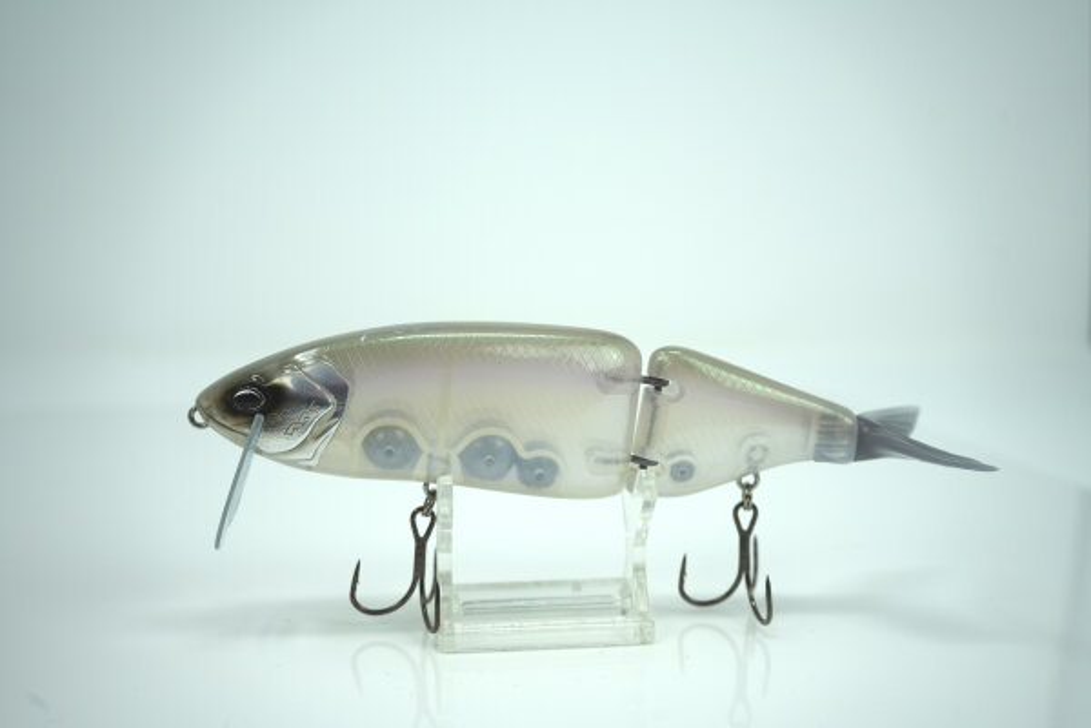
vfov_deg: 37.9
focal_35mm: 35
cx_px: 546
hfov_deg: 54.4
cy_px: 364
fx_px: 1061
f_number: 5.6
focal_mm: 35
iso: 200
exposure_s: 1/250
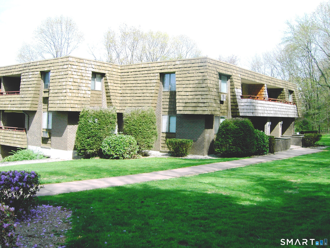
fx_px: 334
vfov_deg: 40.7
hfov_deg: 52.6
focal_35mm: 35
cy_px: 124
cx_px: 165
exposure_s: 1/200
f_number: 6.7
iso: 100
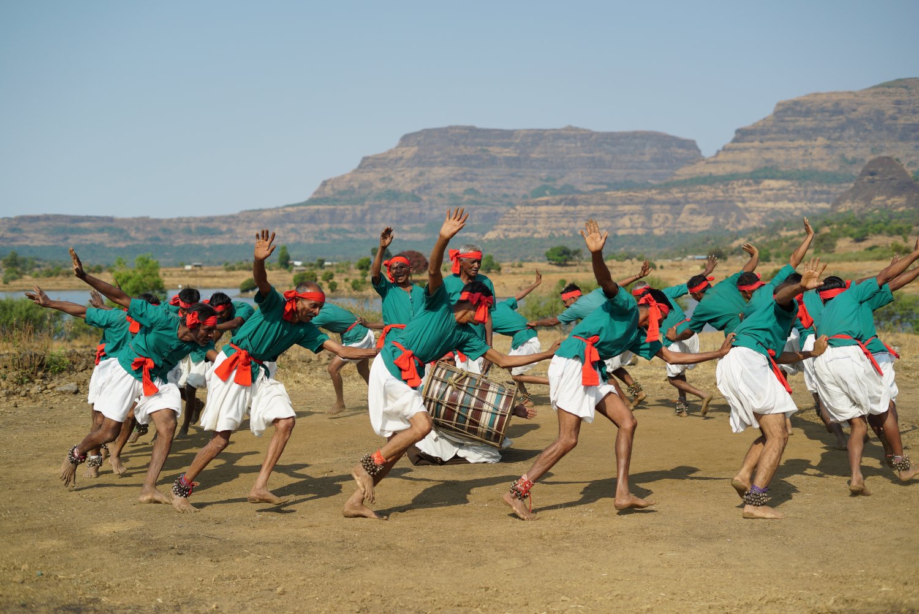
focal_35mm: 50
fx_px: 1277
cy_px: 307
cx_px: 460
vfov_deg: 27.0
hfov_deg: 39.6
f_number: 2.8
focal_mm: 50
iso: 100
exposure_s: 1/2000
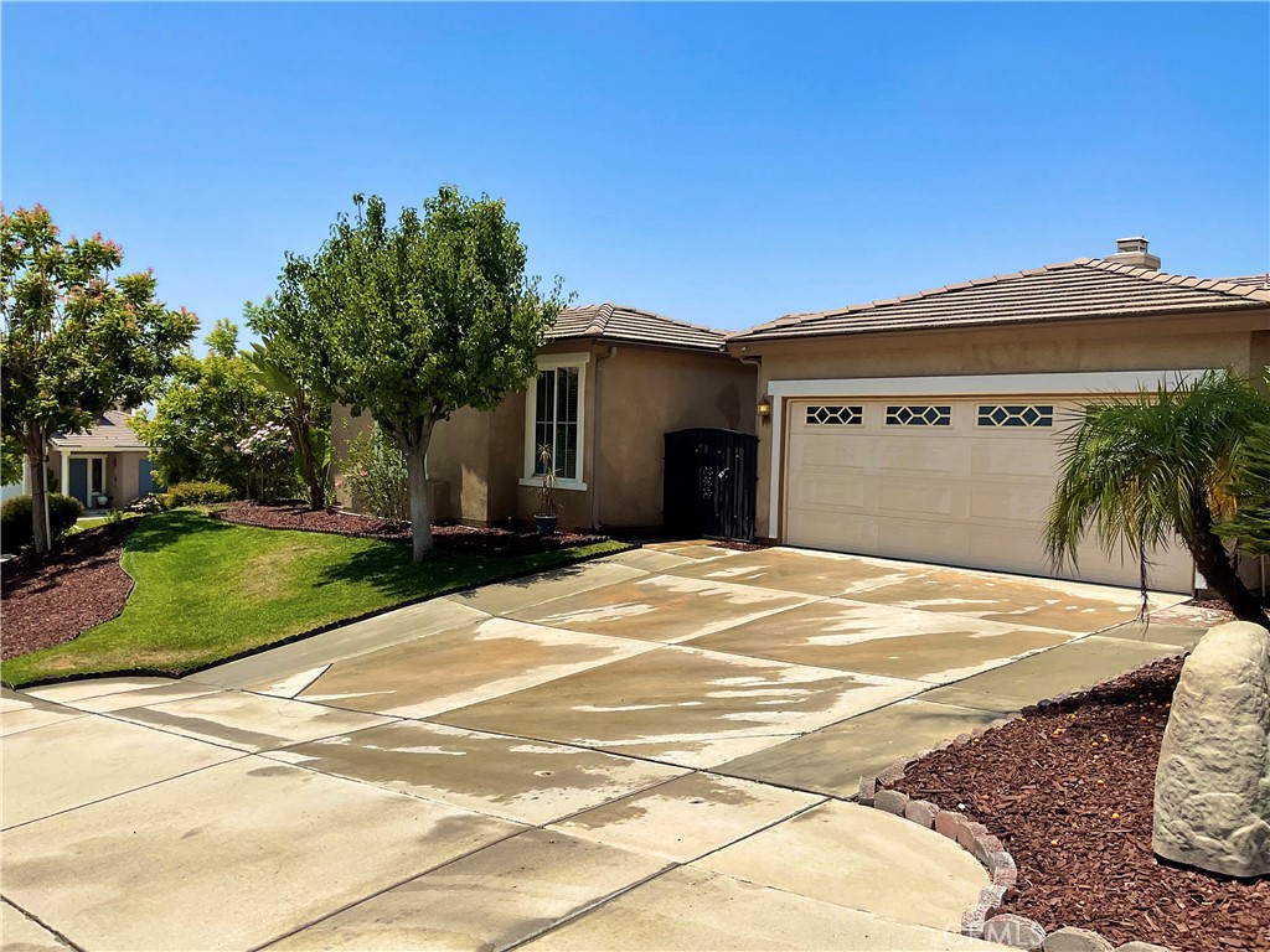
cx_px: 635
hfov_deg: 61.7
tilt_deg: -2.4
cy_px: 476
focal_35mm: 29
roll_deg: -1.8
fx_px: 1064
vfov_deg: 48.2
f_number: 1.8
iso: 20
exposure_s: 1/2959
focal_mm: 3
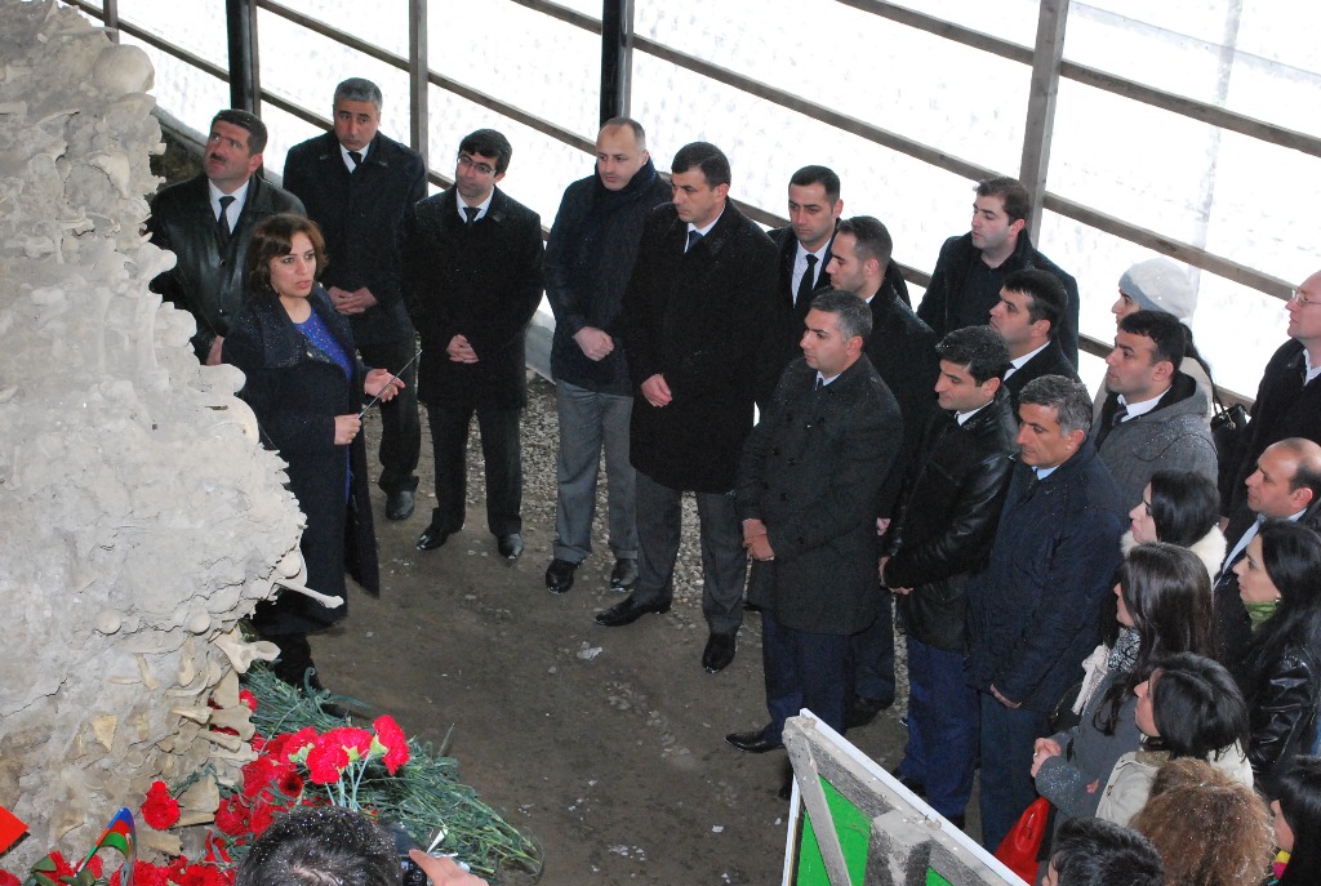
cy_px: 443
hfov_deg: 31.8
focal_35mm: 63
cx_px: 660
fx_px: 2316
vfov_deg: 21.7
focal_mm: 42
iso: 1600
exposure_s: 1/100
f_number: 10
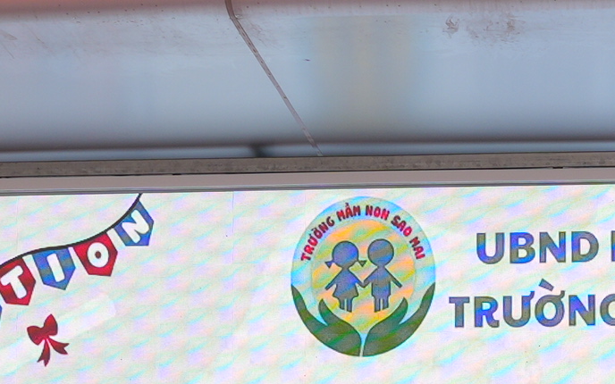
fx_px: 3376
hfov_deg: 10.3
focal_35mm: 201
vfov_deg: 6.4
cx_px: 601
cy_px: 636
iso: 160
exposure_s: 1/200
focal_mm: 29.5
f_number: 4
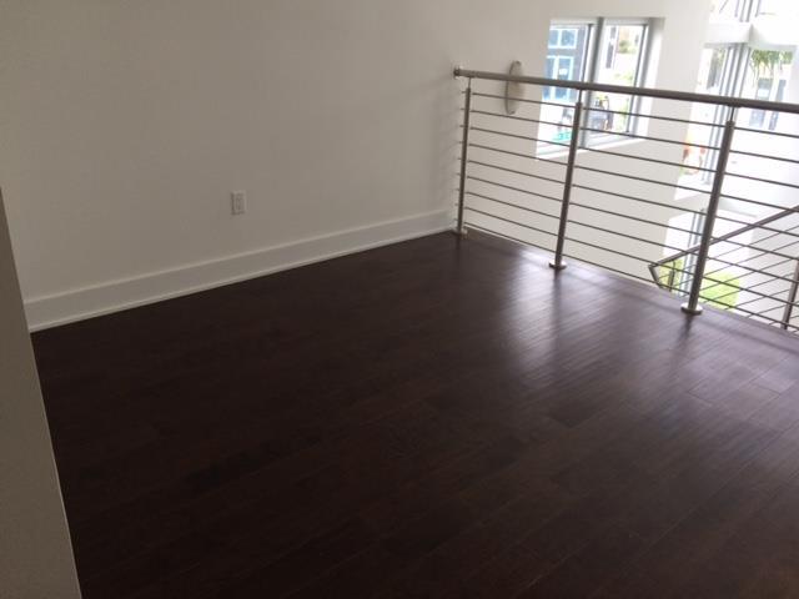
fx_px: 669
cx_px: 400
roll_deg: -2.7
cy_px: 300
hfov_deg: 61.7
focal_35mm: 29
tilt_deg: -24.5
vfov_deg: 48.2
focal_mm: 4.15
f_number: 2.2
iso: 40
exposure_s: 1/30
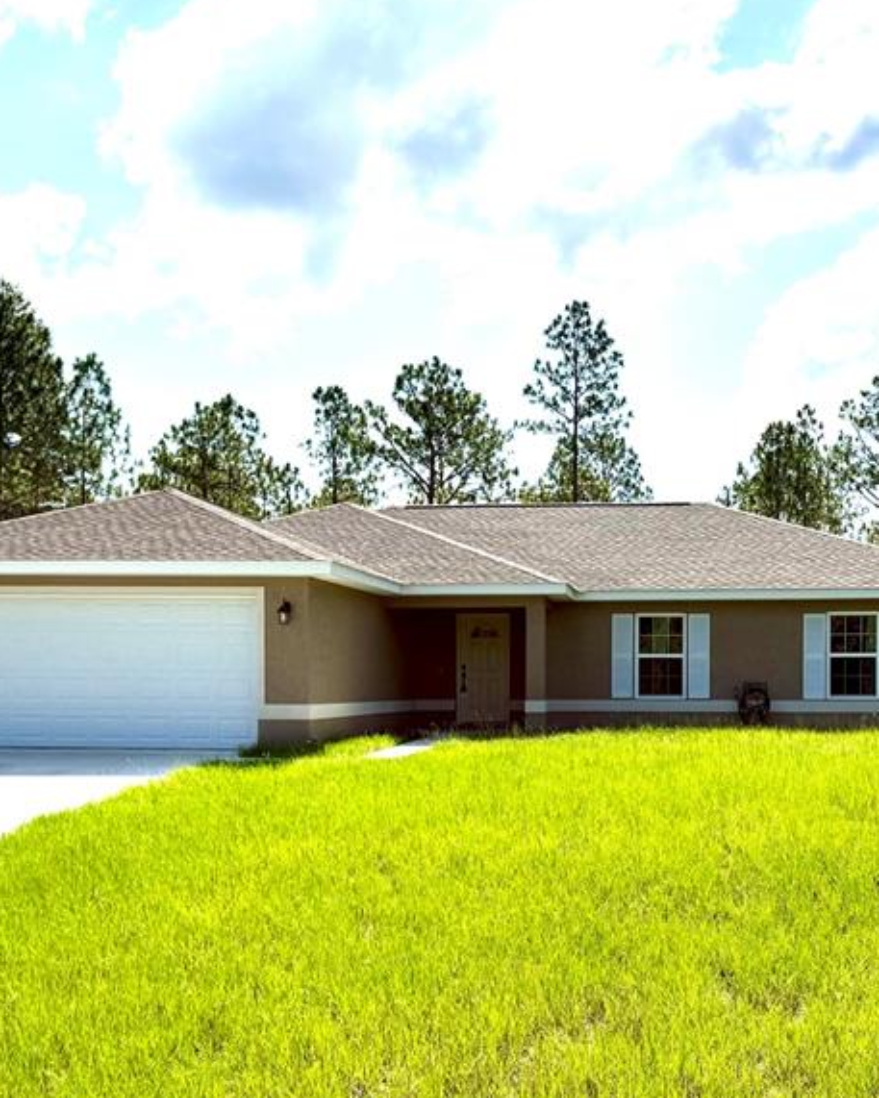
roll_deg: -0.5
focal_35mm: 42
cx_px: 548
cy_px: 694
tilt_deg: -0.2
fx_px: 1365
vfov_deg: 43.4
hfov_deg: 35.5
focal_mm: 6.76
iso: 100
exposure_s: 1/9091
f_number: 1.78
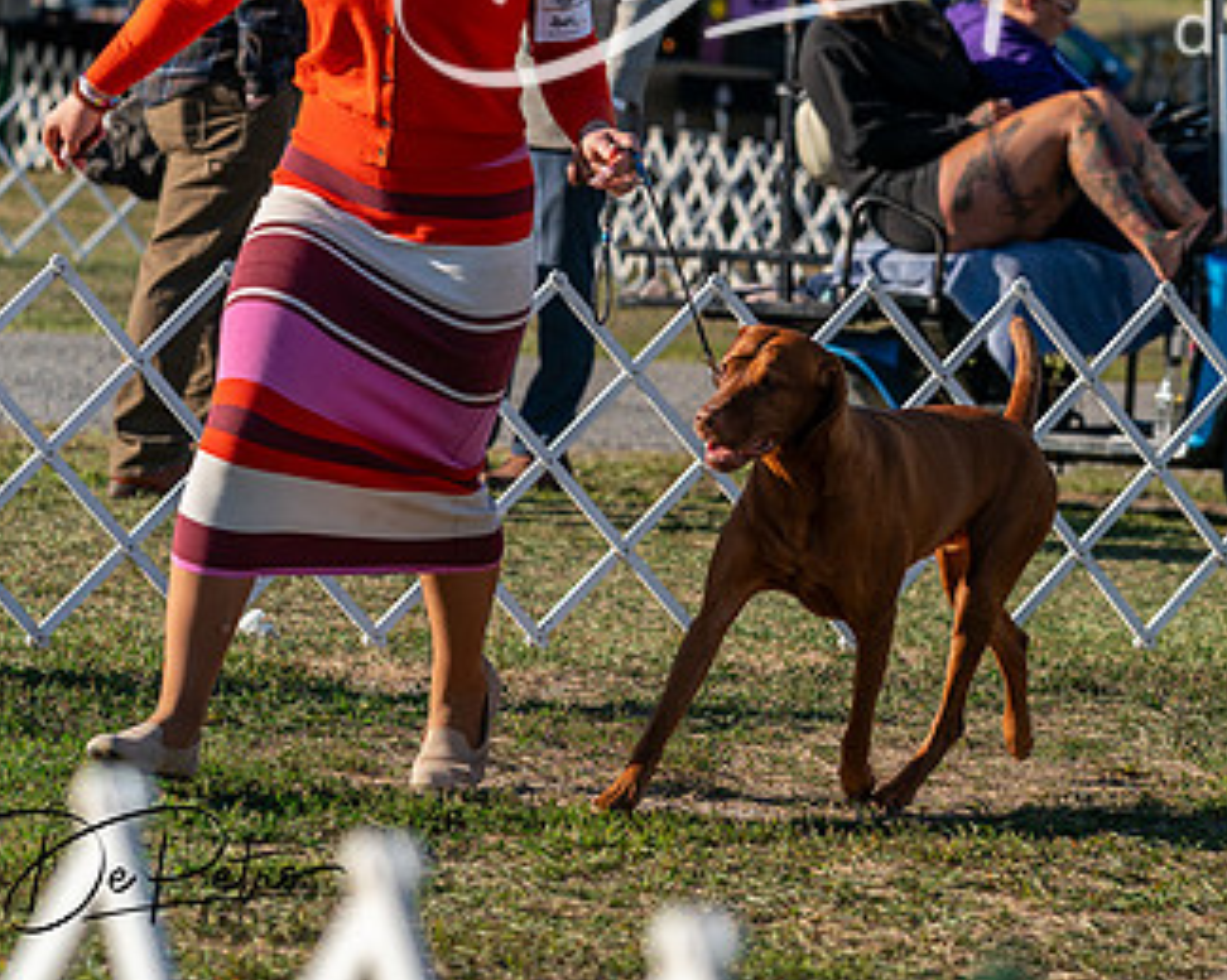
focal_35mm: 215
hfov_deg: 9.0
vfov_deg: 7.2
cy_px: 166
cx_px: 1032
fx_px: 7805
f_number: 4.5
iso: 125
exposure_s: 1/1250
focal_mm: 110
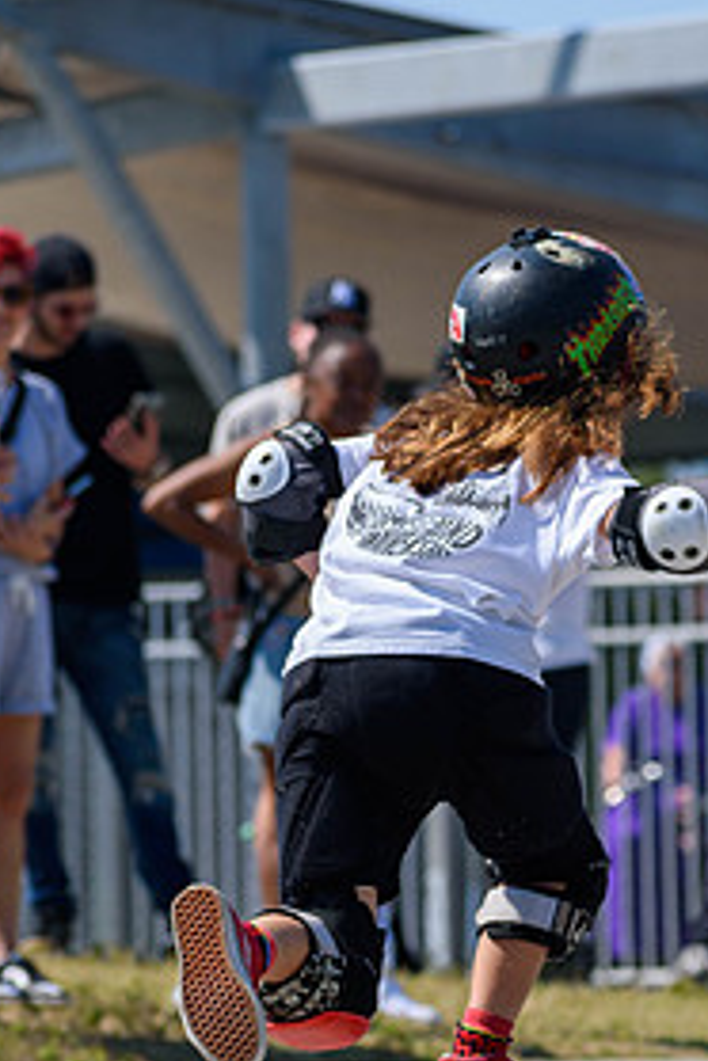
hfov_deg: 3.8
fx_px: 10708
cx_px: 514
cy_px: 821
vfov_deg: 5.7
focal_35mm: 363
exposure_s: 1/2000
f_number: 5.6
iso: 280
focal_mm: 150
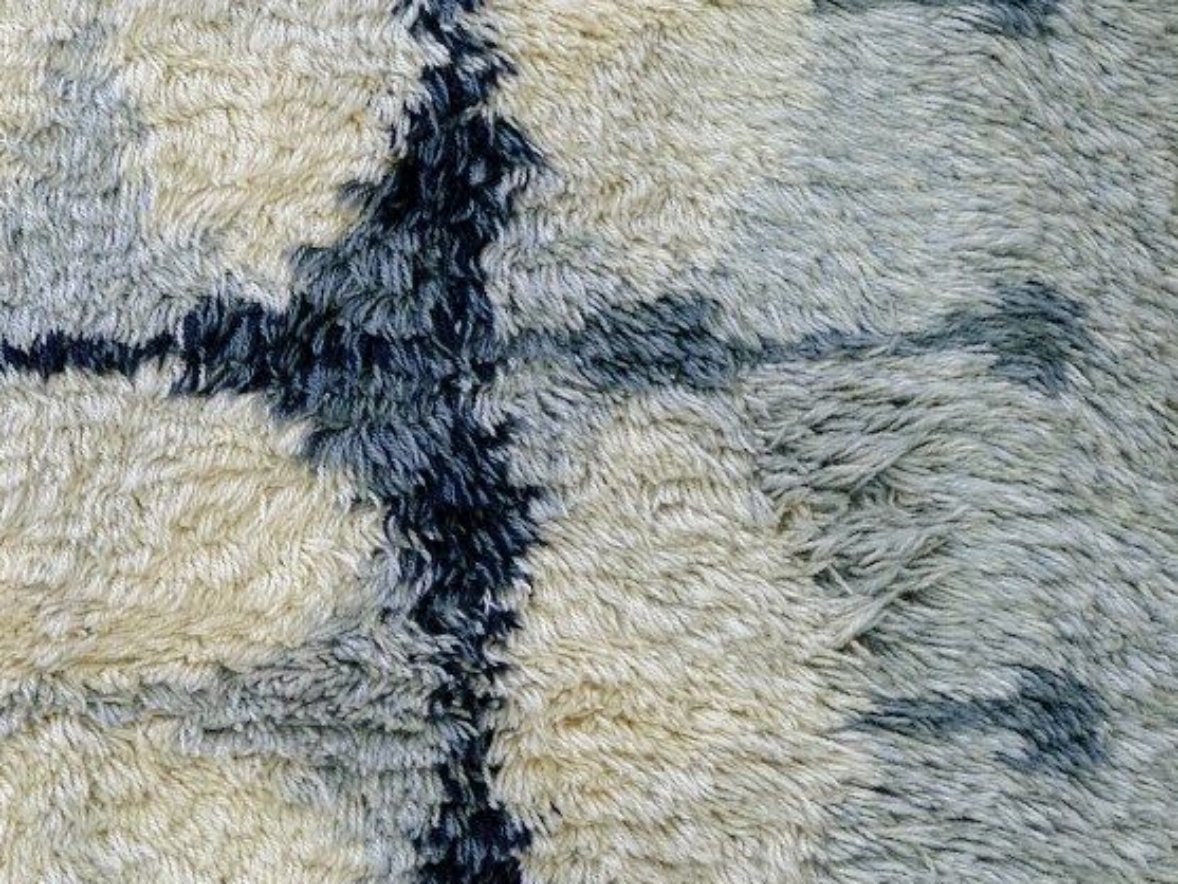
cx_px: 85
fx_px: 3812
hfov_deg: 17.3
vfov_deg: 13.2
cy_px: 440
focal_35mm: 112
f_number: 3.6
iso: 1000
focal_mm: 34.3
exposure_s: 1/52
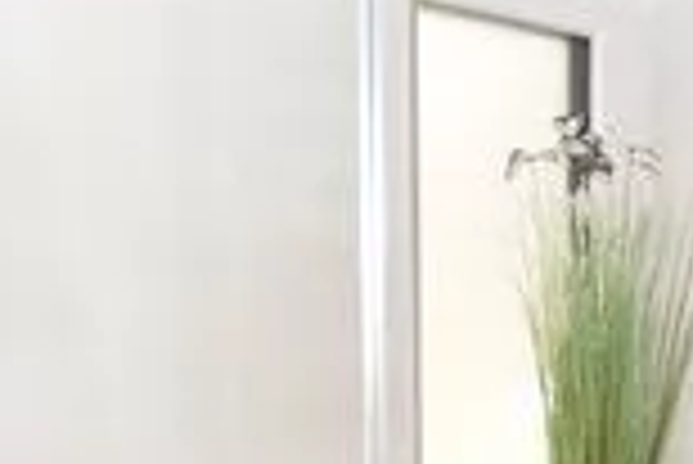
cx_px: 554
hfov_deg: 18.1
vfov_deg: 11.3
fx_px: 2158
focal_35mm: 112
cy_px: 869
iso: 200
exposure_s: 1/80
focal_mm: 10
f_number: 4.5
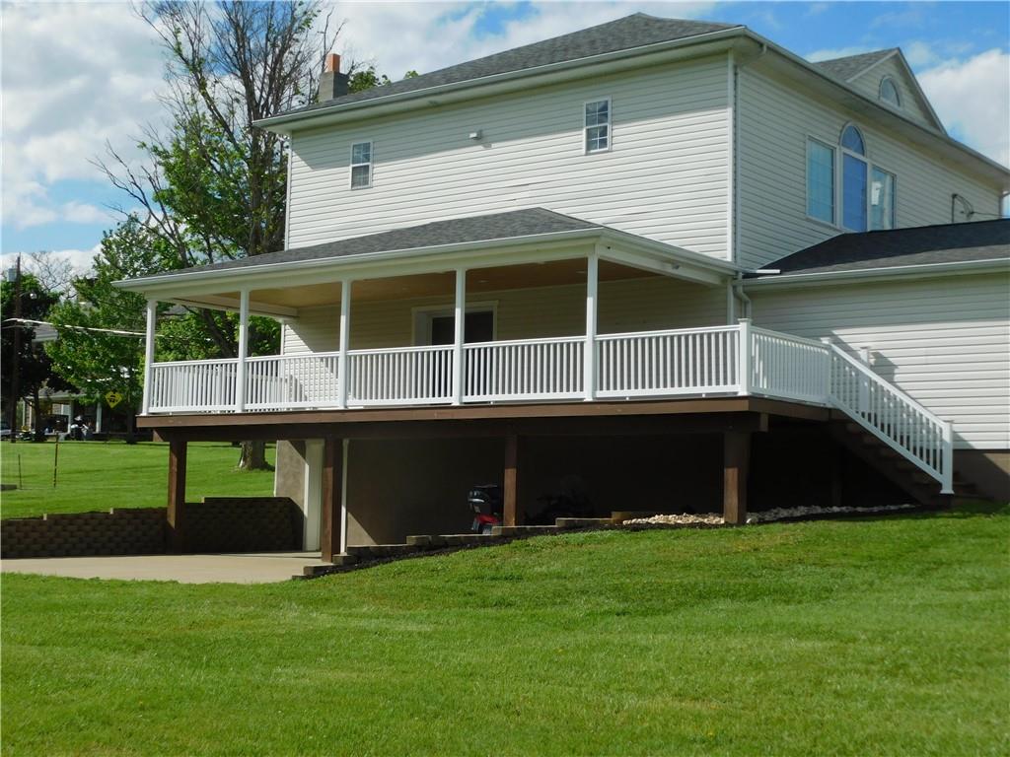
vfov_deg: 28.6
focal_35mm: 51
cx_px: 505
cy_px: 378
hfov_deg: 37.5
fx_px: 1488
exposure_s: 1/1500
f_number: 3.8
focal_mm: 9
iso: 125
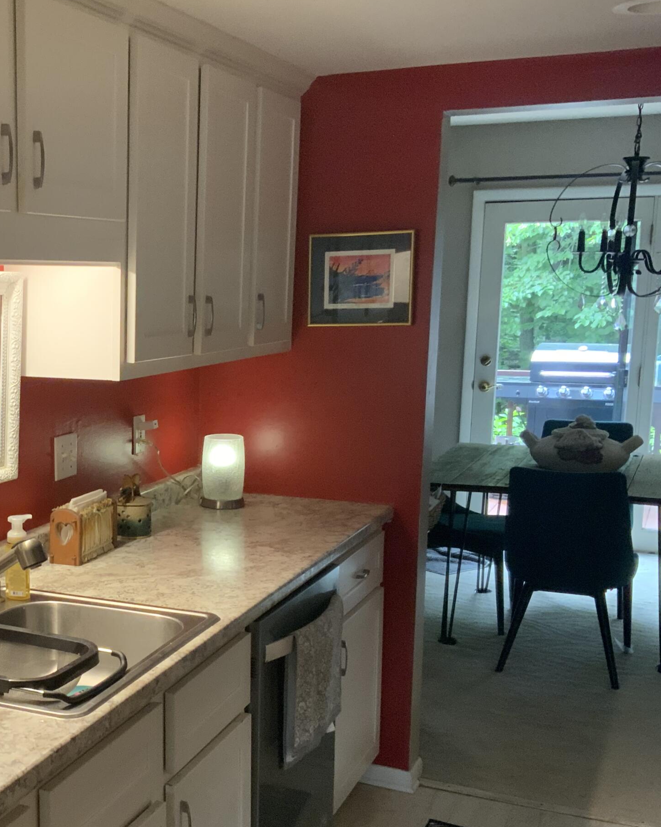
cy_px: 493
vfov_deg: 39.4
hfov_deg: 30.7
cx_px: 75
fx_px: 1150
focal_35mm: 47
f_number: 1.8
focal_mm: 3
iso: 200
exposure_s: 1/60
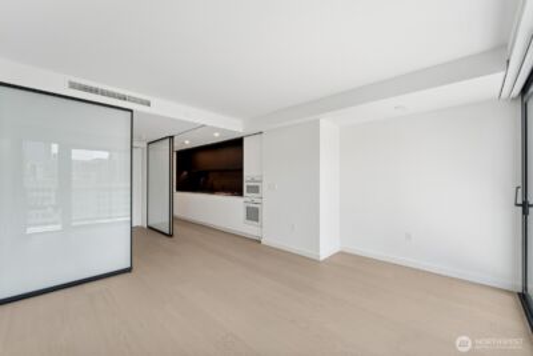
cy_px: 178
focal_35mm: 14
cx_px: 266
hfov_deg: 104.2
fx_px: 207
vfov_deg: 81.3
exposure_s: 1/13
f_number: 8
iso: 200
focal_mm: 14
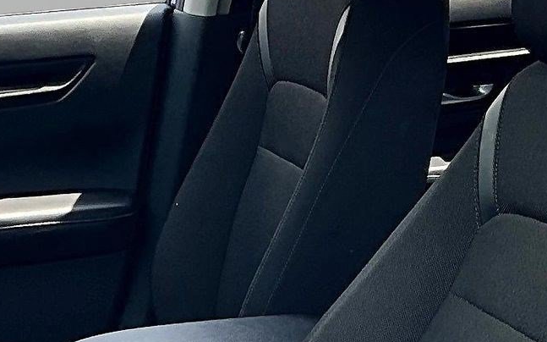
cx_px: 85
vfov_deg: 16.6
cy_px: 379
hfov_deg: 26.5
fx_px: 1133
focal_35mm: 76
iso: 25
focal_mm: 3
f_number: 1.8
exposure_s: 1/273
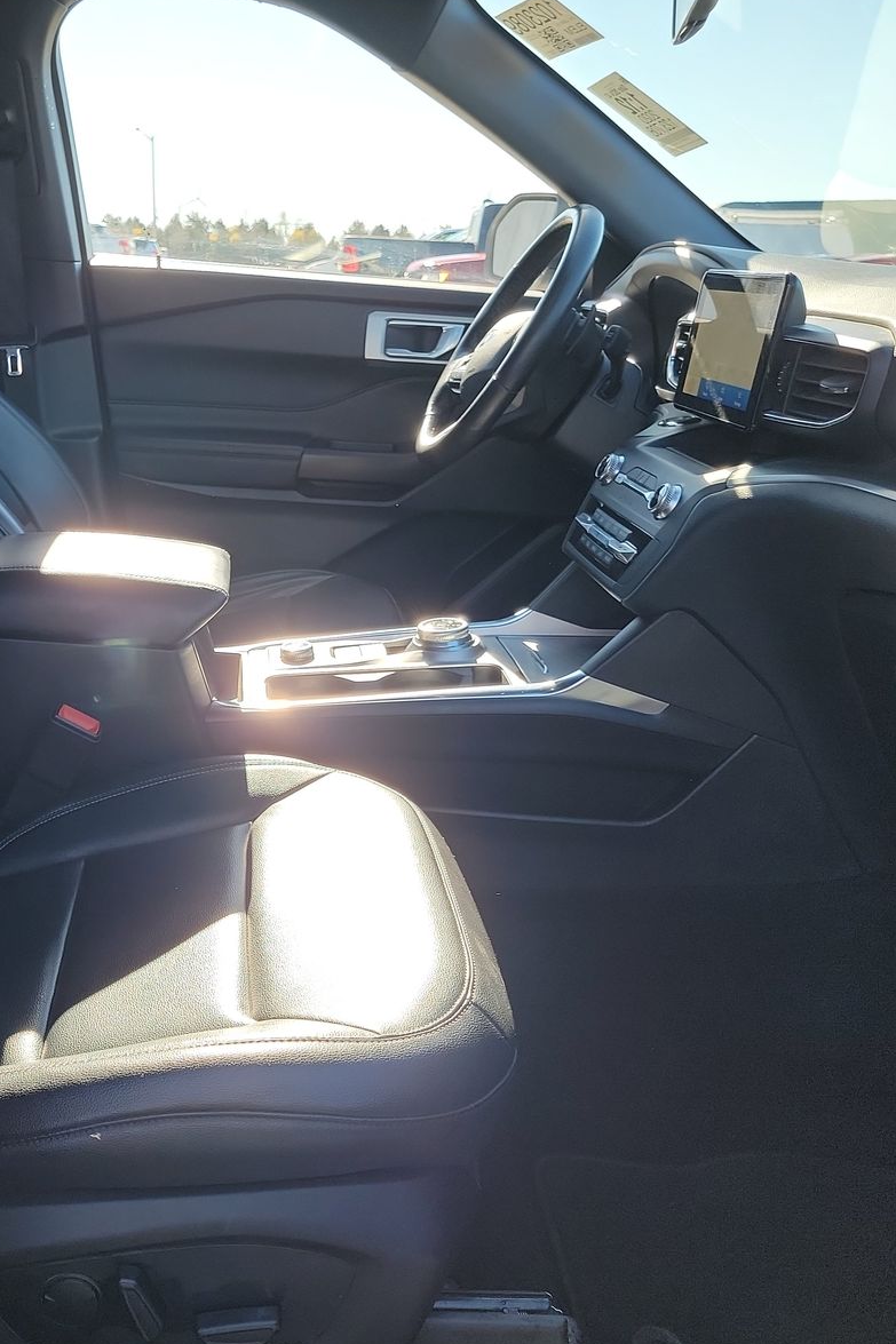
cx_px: 220
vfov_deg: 55.8
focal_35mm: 34
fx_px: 1270
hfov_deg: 37.9
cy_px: 673
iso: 69
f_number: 1.8
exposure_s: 1/119
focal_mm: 6.7
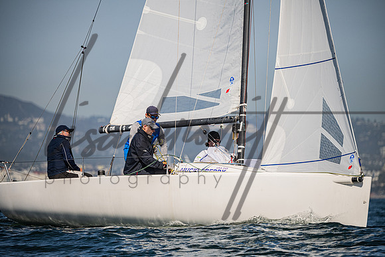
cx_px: 192
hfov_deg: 6.9
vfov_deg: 4.6
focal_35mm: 300
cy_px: 128
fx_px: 3209
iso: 320
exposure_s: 1/3200
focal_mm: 300
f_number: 5.3
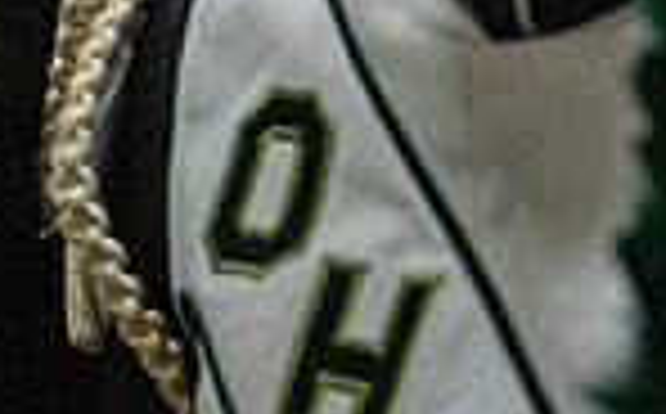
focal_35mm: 134
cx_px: -454
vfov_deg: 9.3
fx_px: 2429
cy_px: -331
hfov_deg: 14.2
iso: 12800
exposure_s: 1/800
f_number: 4
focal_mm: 33.5
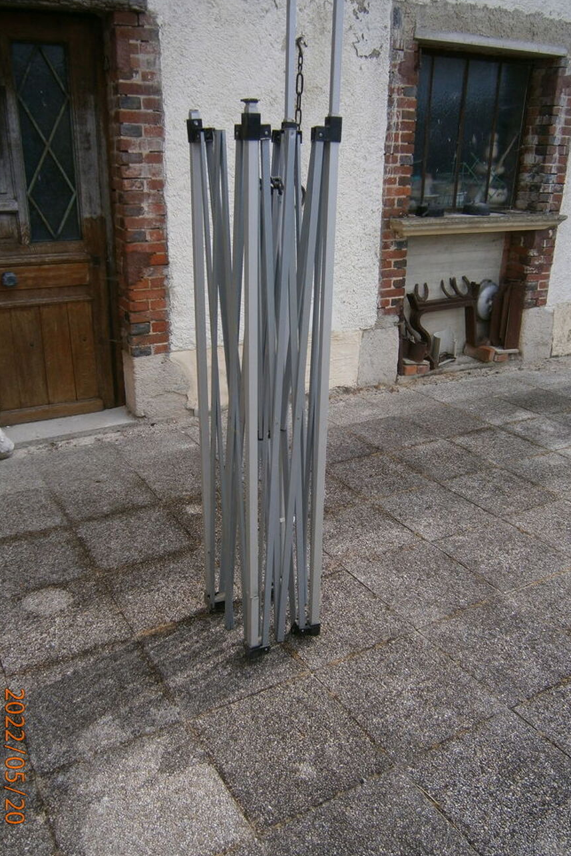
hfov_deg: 46.4
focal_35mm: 28
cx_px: 278
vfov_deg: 65.5
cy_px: 434
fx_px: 666
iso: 80
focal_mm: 4.7
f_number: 2.8
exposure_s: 1/800
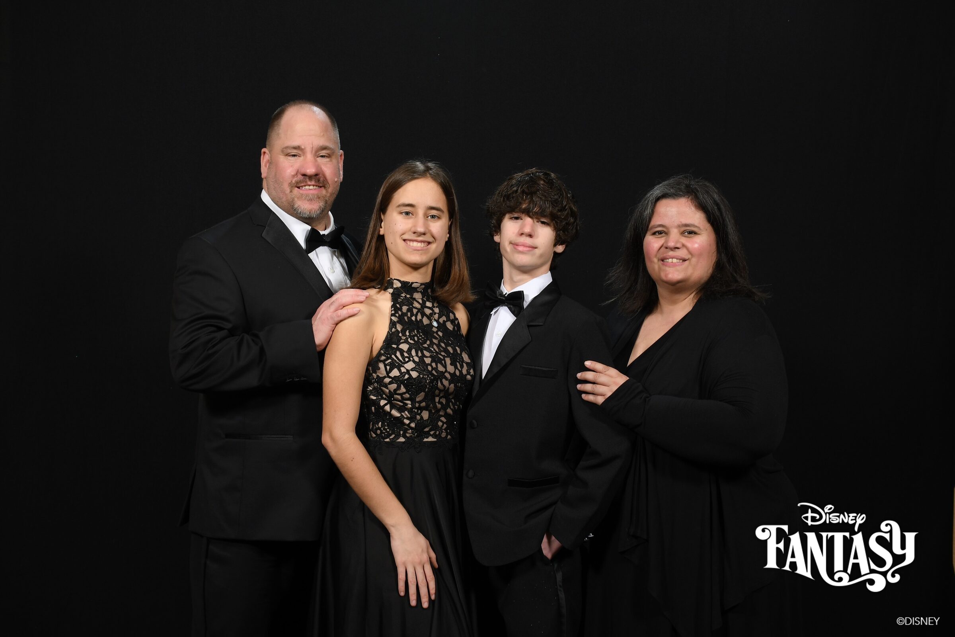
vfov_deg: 23.8
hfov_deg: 35.1
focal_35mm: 57
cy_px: 318
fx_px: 1512
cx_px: 478
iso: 200
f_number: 8
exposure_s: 1/125
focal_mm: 38
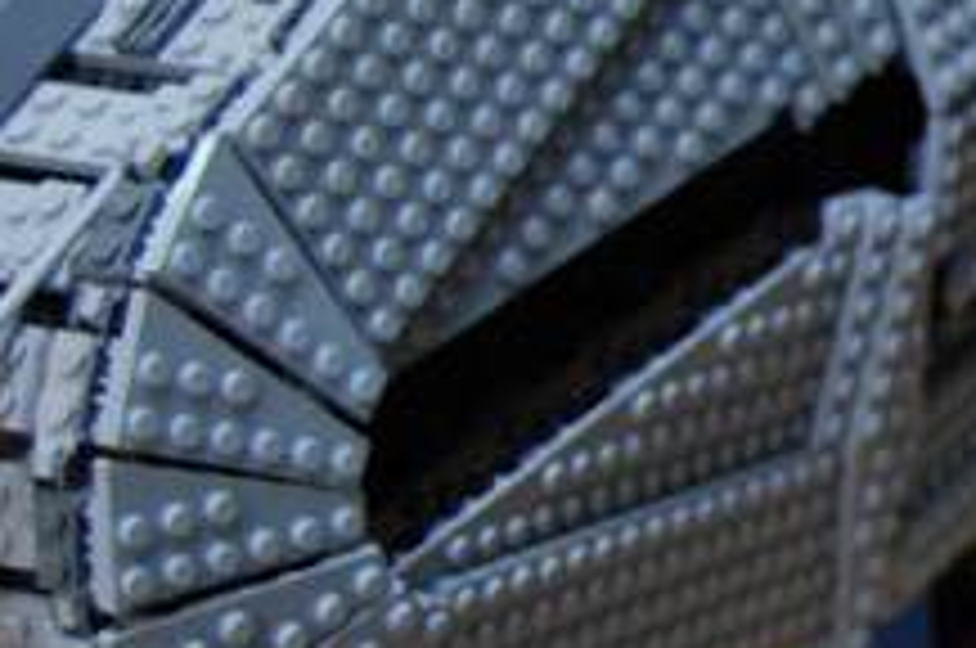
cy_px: 248
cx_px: 2015
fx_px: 5227
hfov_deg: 9.8
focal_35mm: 193
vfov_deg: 7.1
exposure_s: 1/20
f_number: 4.5
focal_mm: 31
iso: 800
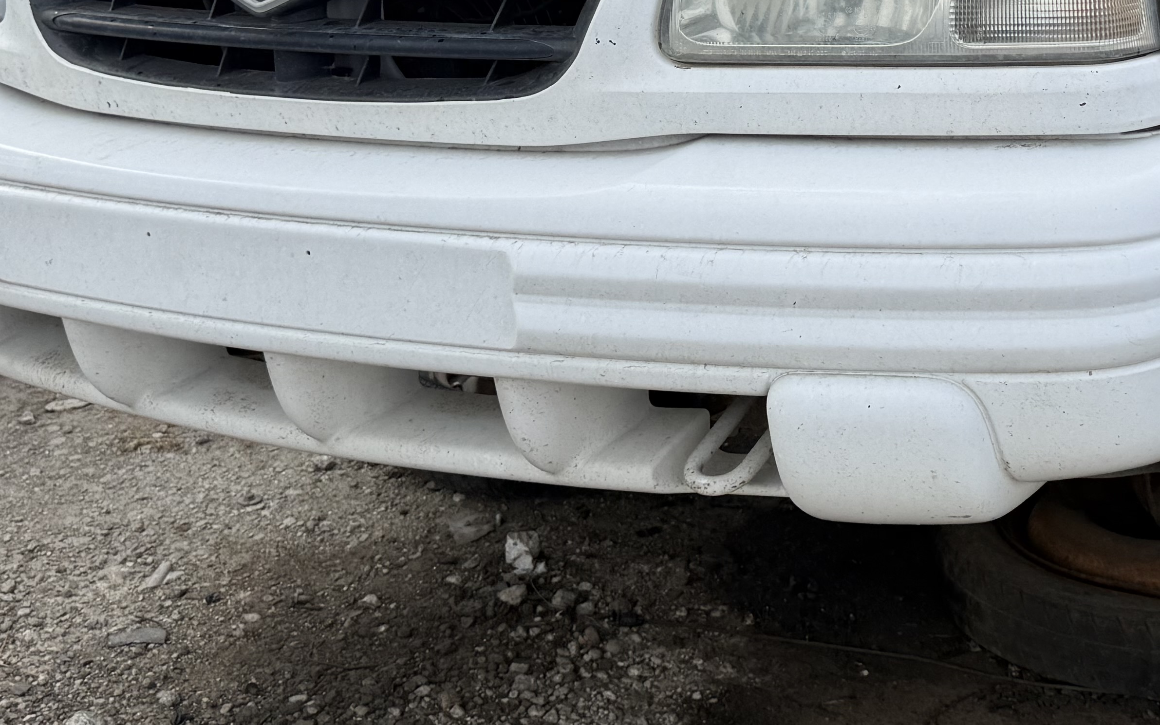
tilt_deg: -7.8
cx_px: 892
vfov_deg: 20.4
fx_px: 1929
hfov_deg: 32.7
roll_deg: -0.8
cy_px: -54
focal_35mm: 61
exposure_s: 1/2299
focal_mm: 6.76
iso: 80
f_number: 1.78
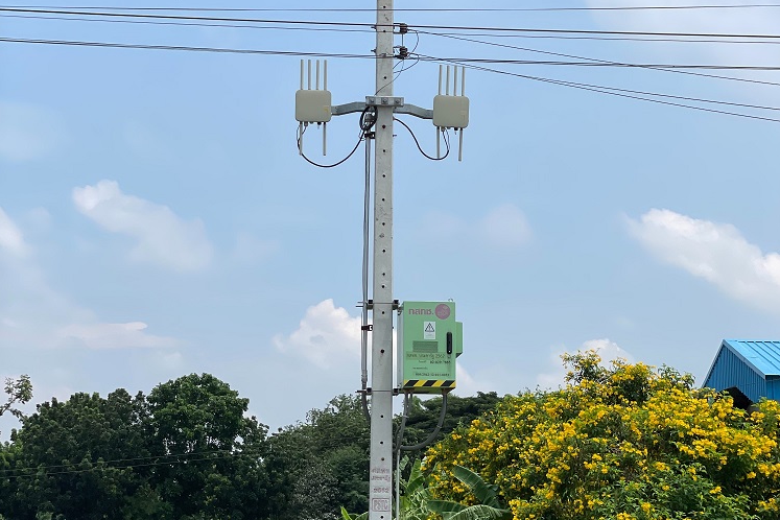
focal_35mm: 73
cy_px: 232
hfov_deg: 27.7
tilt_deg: +10.8
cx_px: 394
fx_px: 1582
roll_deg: -0.3
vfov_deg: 18.7
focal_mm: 6
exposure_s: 1/2817
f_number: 2
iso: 32
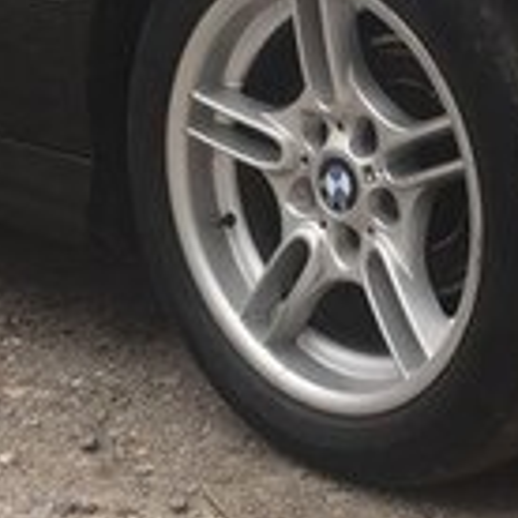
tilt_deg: -8.1
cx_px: 368
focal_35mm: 123
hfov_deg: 14.1
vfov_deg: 13.8
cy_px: -99
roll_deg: +0.0
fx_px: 2082
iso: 32
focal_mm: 4.15
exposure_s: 1/189
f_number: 2.2
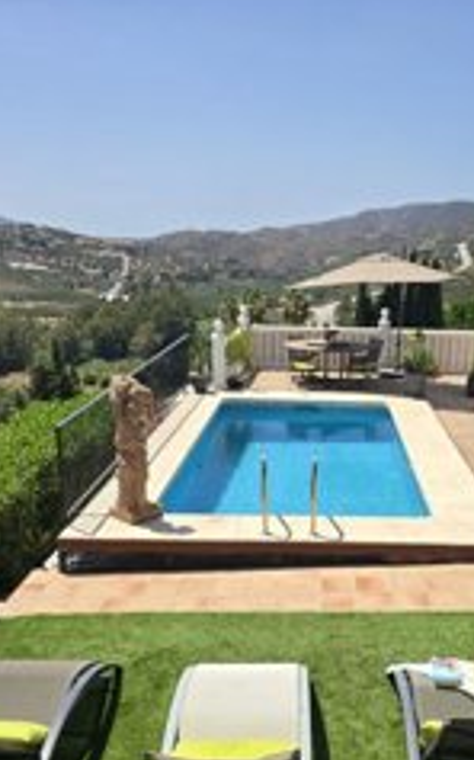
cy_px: 414
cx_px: 317
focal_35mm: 37
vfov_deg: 52.7
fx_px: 765
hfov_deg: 34.1
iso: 12
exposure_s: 1/919
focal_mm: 6.3
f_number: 1.7
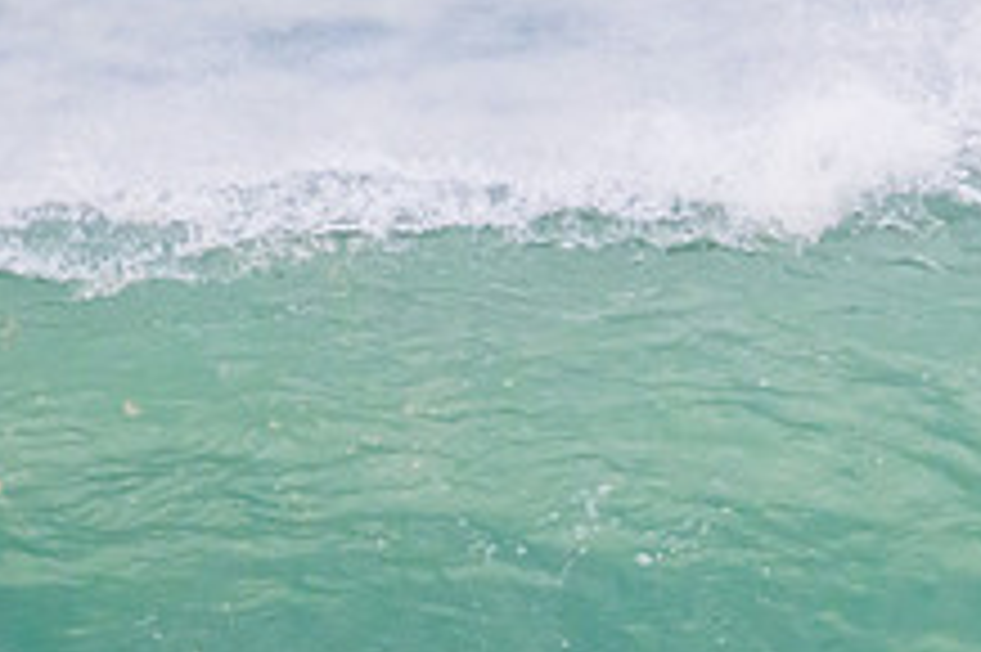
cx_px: 1076
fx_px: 60529
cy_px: 789
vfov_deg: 0.6
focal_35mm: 2223
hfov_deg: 0.9
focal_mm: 800
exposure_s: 1/2000
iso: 6400
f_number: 11
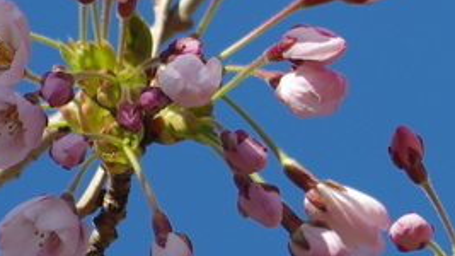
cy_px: 10
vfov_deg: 1.6
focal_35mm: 739
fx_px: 8913
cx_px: 809
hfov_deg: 2.9
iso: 100
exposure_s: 1/400
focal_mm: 105
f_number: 5.6
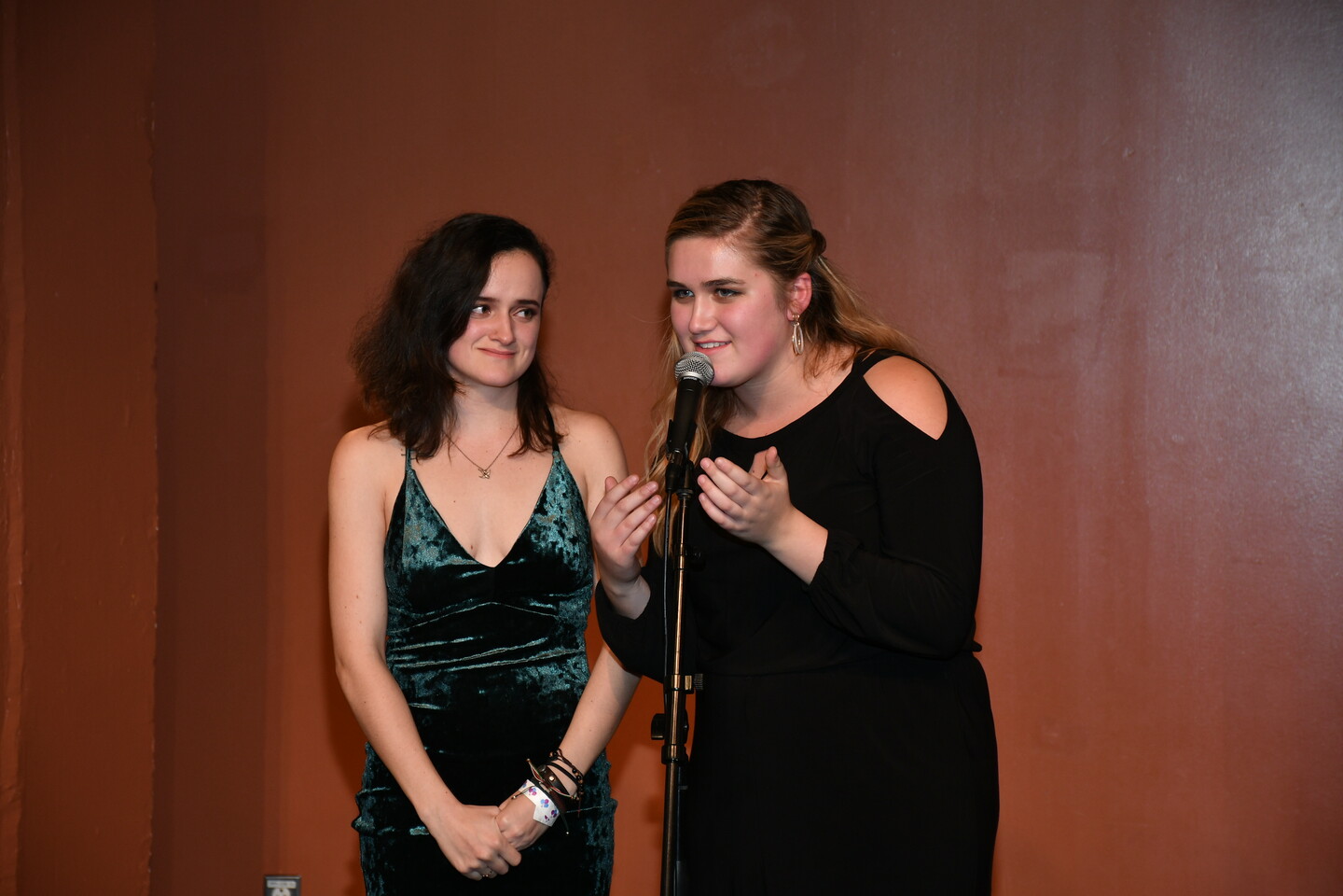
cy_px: 448
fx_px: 4756
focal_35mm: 128
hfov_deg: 16.1
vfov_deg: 10.8
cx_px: 672
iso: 250
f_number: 5.3
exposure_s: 1/60
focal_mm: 85
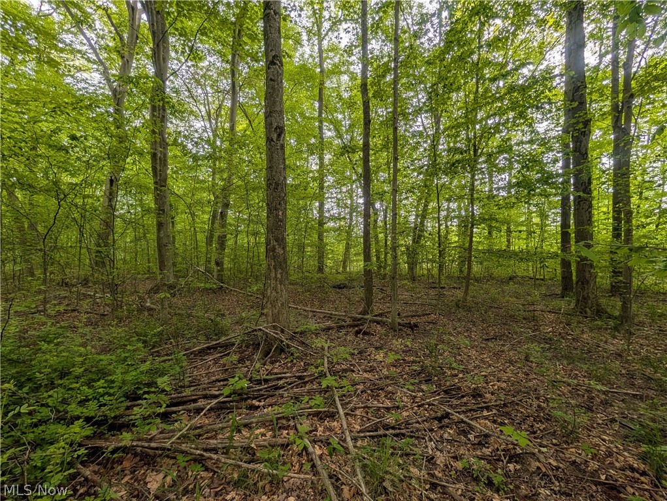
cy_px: 250
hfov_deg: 110.5
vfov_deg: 94.6
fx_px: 231
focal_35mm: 12
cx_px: 334
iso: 53
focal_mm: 2.02
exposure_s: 1/468
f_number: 1.7
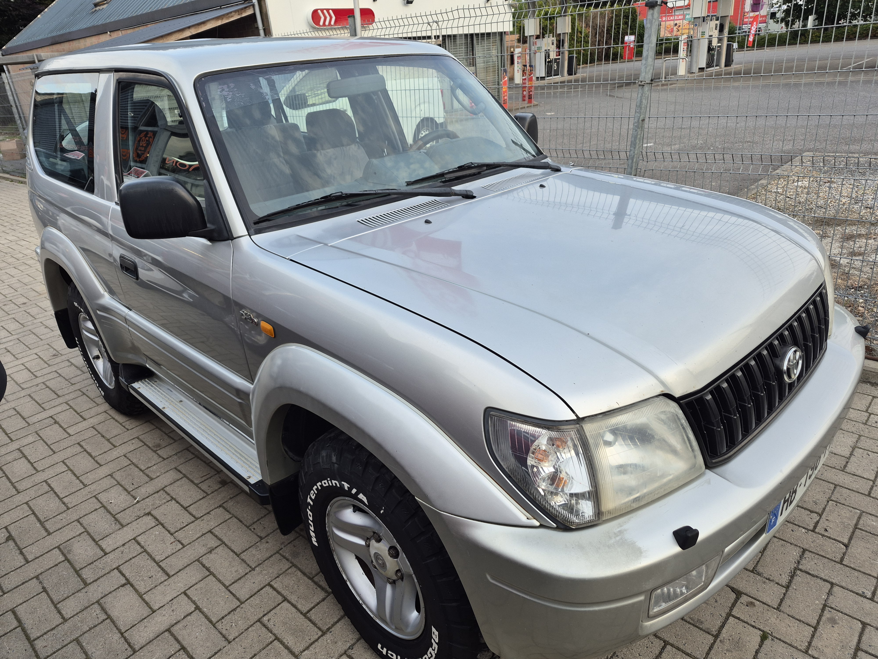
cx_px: 439
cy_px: 330
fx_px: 583
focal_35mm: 23
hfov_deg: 73.9
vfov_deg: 58.9
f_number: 1.8
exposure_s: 1/180
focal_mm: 5.4
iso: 64
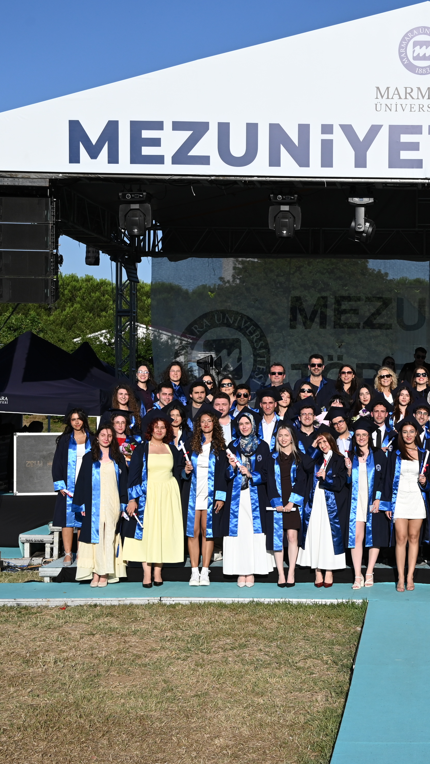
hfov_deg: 18.9
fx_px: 1257
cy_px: 381
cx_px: 429
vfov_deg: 33.8
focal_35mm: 62
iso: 320
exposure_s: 1/1250
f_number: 8
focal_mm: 39
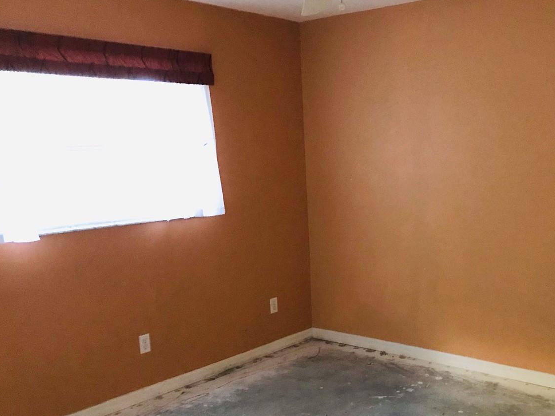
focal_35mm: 40
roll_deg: +2.0
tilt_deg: -9.9
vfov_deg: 35.8
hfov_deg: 46.0
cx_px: 376
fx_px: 641
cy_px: 251
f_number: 1.8
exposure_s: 1/6
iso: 100
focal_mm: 3.99
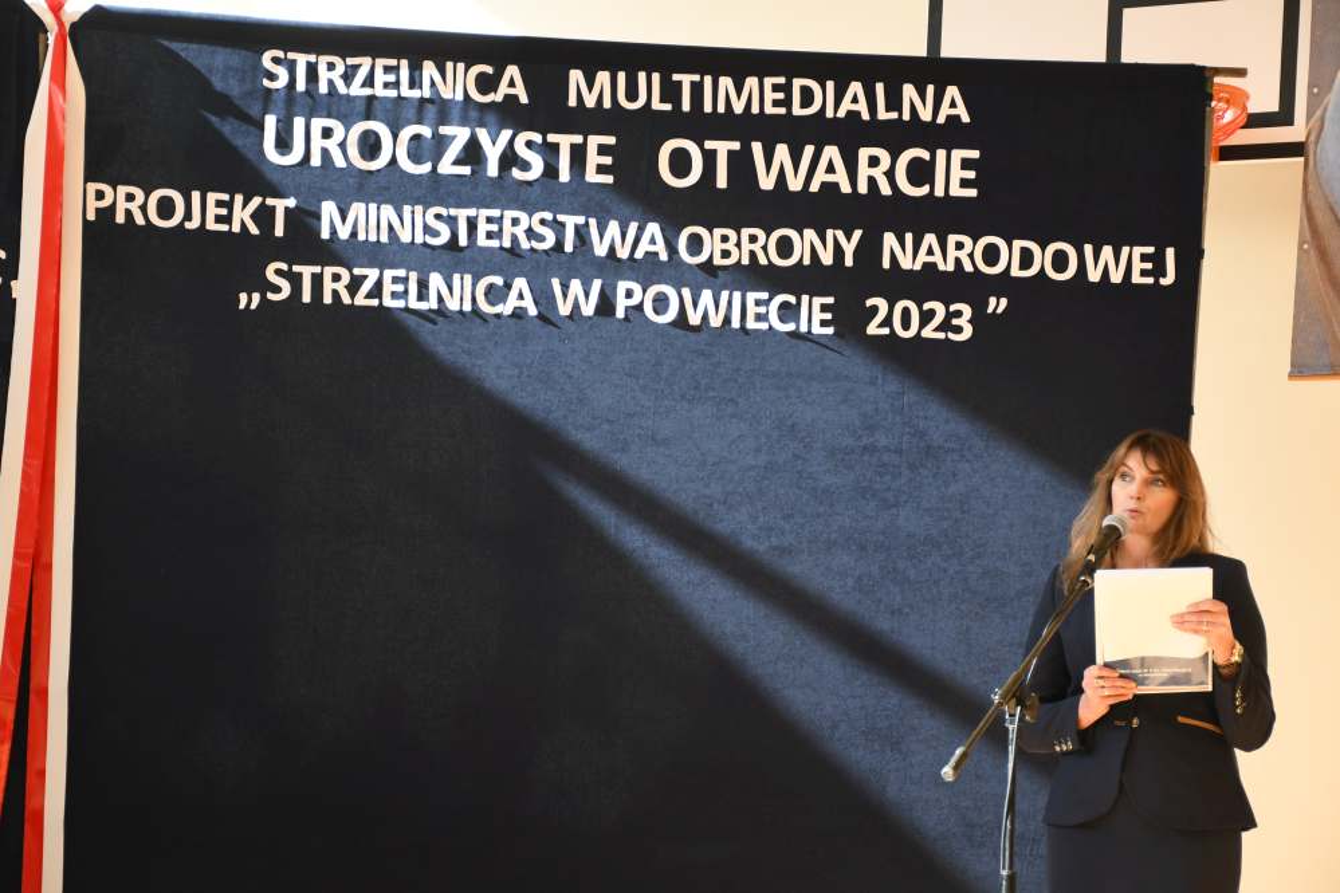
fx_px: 3350
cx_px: 670
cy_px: 446
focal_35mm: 90
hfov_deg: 22.6
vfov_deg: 15.2
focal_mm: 60
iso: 160
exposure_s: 1/60
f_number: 5
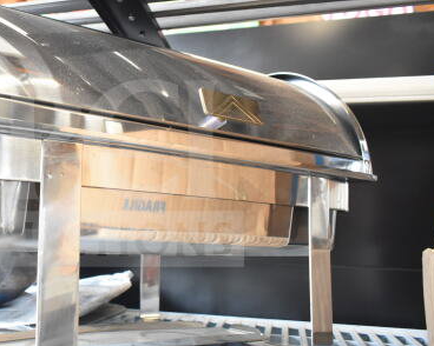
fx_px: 539
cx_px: 111
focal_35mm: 42
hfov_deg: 42.6
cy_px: 174
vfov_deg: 35.6
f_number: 4.5
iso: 1600
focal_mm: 18
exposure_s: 1/80
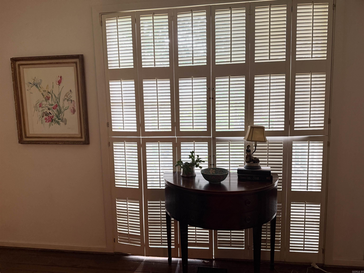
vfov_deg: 56.8
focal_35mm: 24
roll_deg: +1.6
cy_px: 136
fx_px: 252
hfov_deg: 71.6
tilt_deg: -6.9
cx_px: 182
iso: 500
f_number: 1.78
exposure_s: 1/60
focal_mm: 6.76
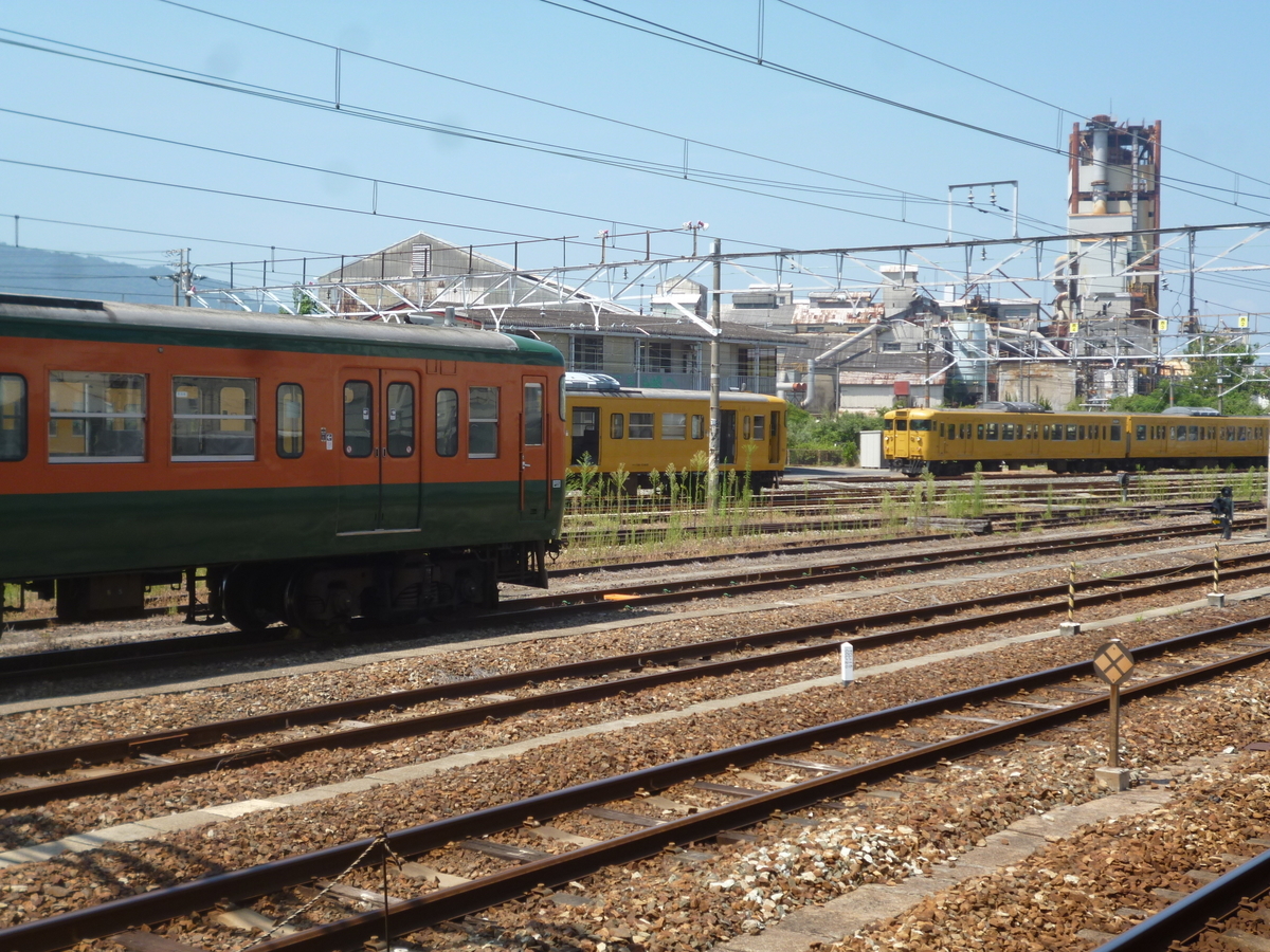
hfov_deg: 39.7
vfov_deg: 30.3
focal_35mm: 48
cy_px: 476
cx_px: 635
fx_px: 1761
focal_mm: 8.6
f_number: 4
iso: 100
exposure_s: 1/400
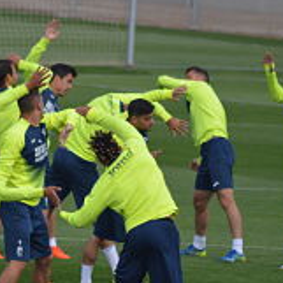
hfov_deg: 1.8
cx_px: 67
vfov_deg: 1.8
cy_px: 181
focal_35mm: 950
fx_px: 8787
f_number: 5.6
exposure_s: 1/2000
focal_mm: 300
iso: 400
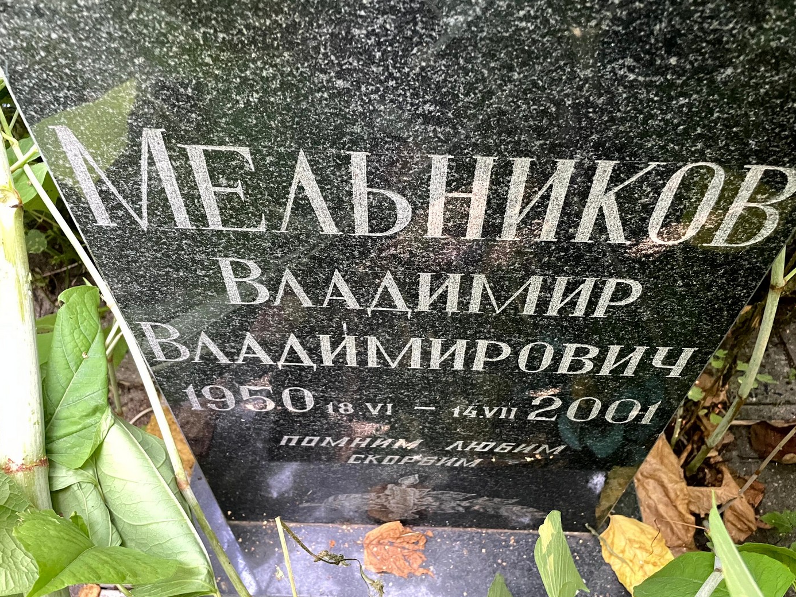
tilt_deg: -50.9
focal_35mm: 27
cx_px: 411
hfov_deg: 65.3
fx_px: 621
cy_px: 300
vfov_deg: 51.4
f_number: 1.6
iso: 500
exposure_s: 1/60
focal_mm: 4.2
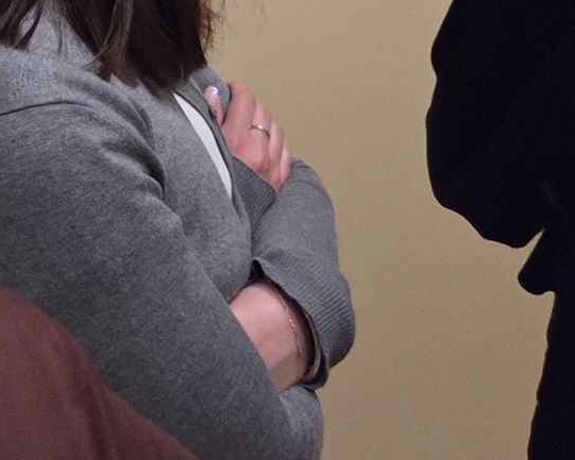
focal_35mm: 83
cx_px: -35
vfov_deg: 16.4
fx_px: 1413
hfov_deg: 21.9
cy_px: -282
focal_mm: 5.4
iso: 2000
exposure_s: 1/120
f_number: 1.8
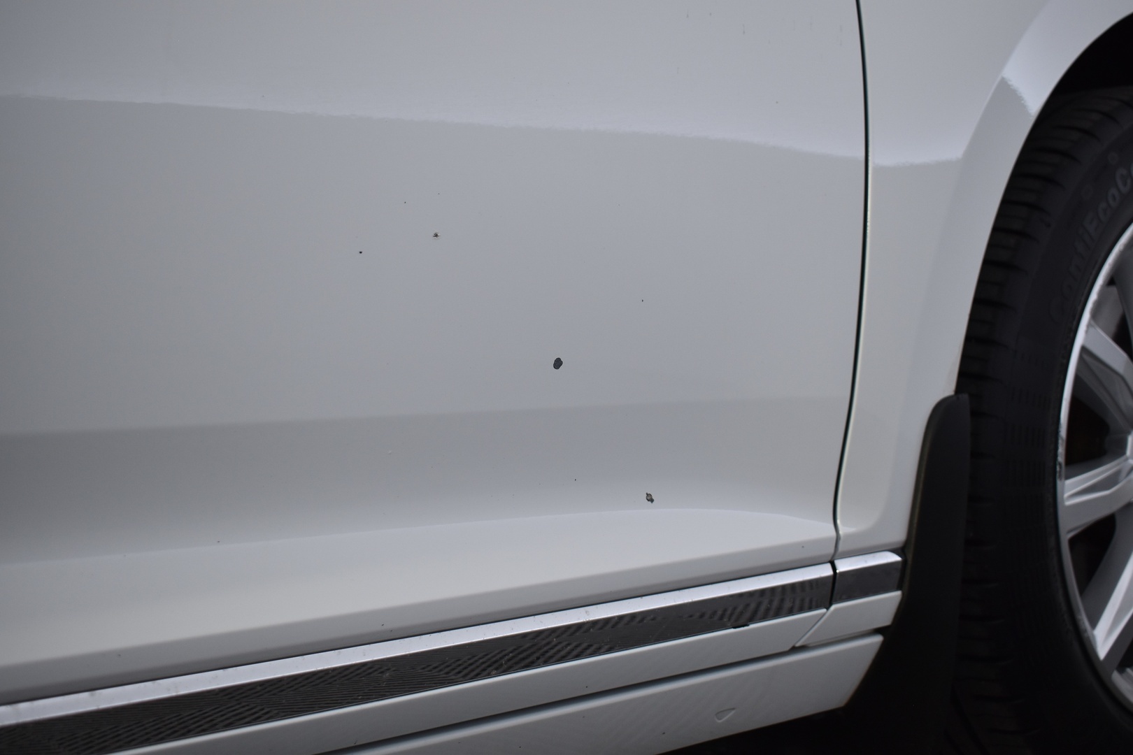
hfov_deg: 51.3
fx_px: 1180
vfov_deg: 35.5
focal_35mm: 38
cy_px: 378
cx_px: 566
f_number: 4
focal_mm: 25
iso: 500
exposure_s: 1/40
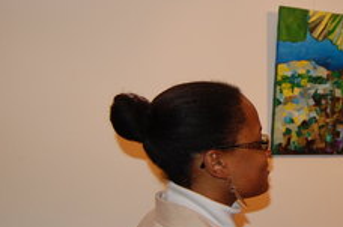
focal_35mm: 65
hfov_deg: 29.3
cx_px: 332
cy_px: 125
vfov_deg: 20.8
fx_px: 618
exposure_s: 1/60
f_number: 3.8
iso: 400
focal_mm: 22
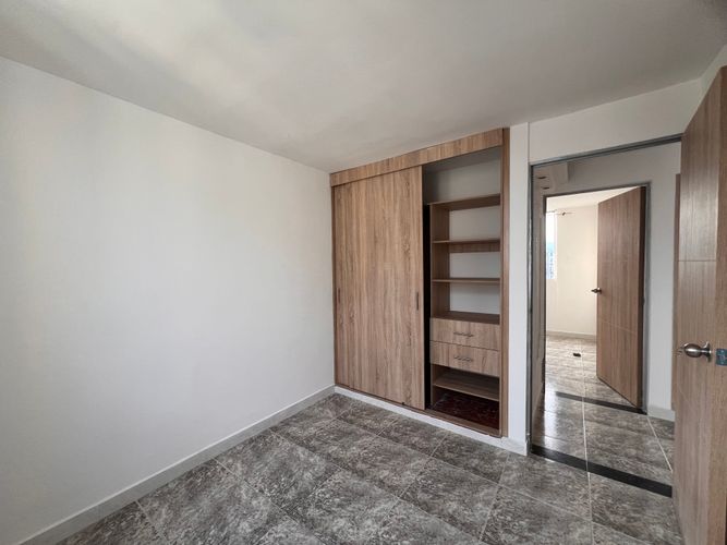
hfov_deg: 106.2
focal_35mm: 13
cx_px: 364
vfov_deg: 89.9
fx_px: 273
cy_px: 272
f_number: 1.8
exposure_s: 1/99
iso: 80
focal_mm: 1.57
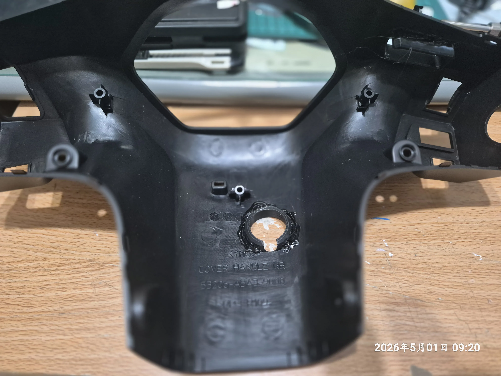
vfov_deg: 58.9
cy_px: 188
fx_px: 333
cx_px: 250
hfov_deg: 73.9
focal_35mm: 23
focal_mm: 5.4
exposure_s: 1/120
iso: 1250
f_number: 1.8
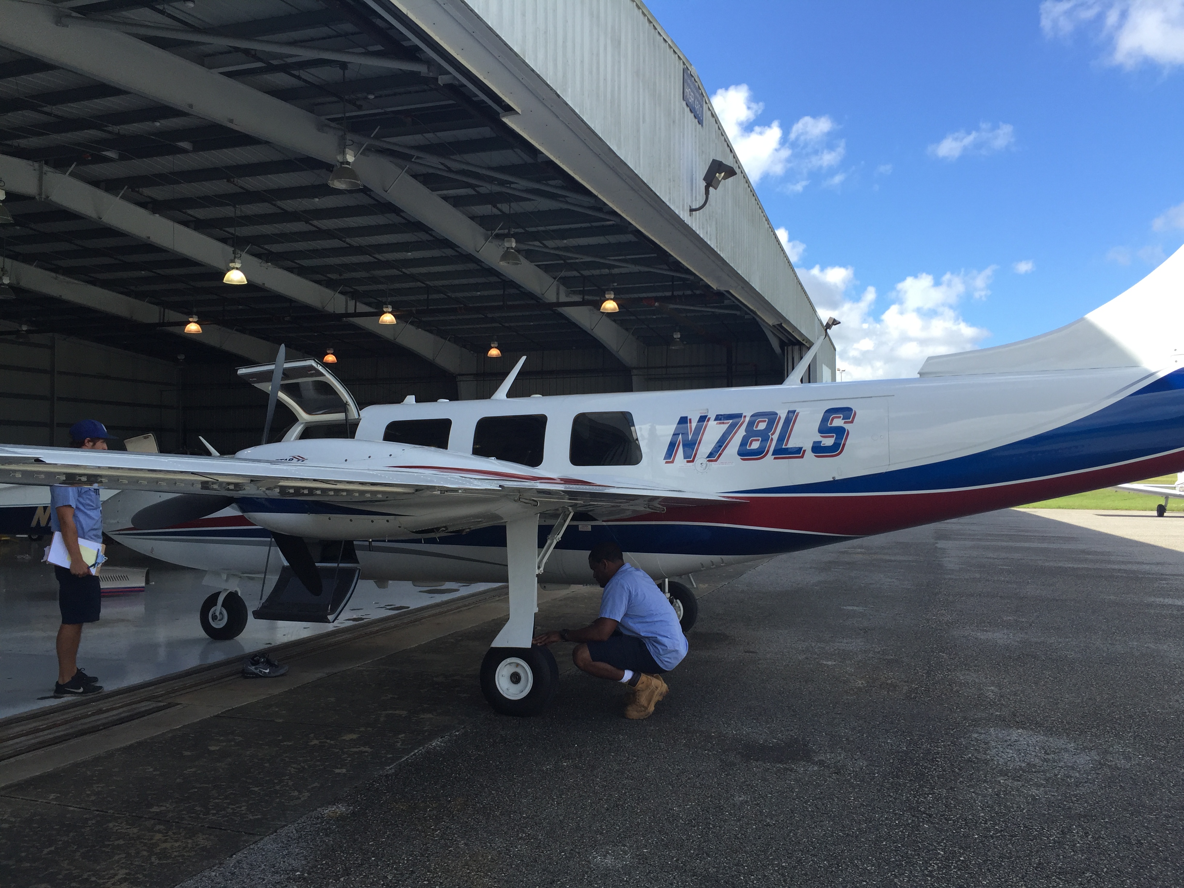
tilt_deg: +2.1
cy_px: 444
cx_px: 592
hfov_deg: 61.7
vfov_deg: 48.2
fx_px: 992
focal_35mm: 29
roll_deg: -0.6
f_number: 2.2
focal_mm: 4.15
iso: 32
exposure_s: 1/964
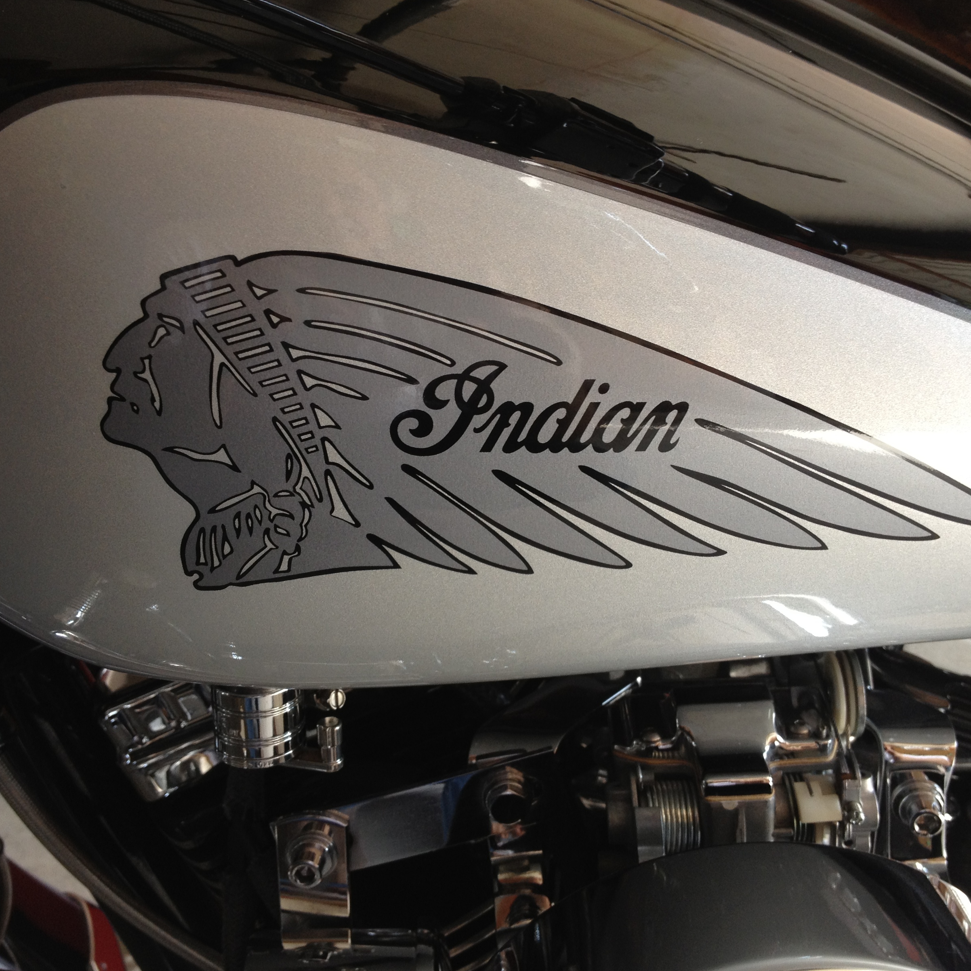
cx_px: 499
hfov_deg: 40.0
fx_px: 1333
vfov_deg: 40.0
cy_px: 478
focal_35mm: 42
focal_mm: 4.28
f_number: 2.4
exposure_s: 1/60
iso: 80
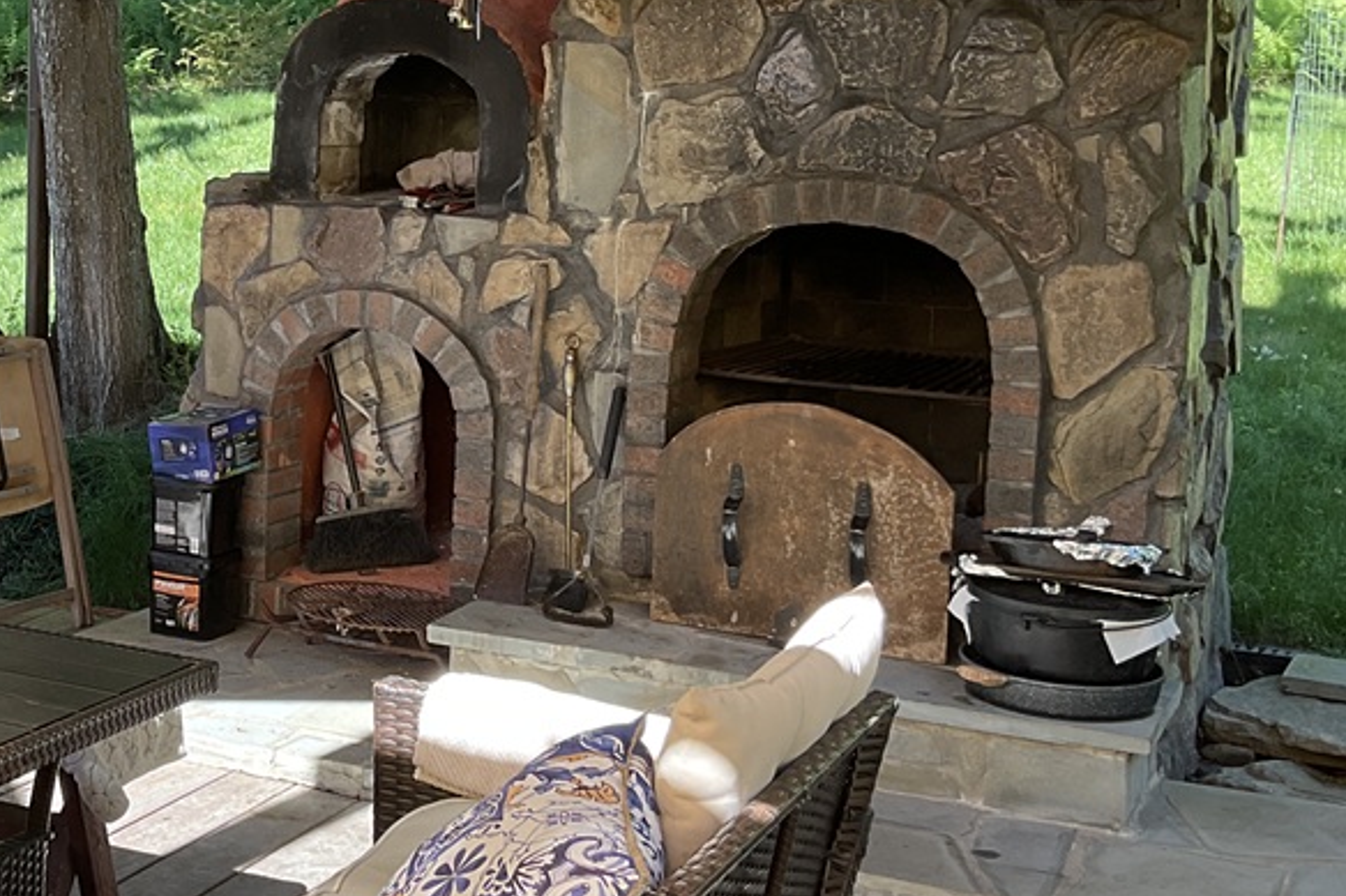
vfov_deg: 21.7
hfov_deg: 31.0
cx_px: 152
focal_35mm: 62
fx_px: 2317
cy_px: 207
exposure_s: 1/164
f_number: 1.8
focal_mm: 3
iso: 16
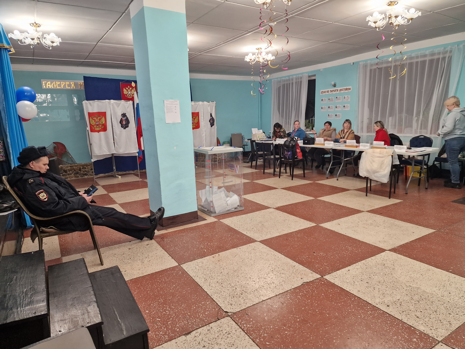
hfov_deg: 73.9
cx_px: 232
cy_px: 174
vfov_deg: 58.9
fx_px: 309
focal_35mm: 23
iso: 200
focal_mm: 6.4
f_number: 1.8
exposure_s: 1/100
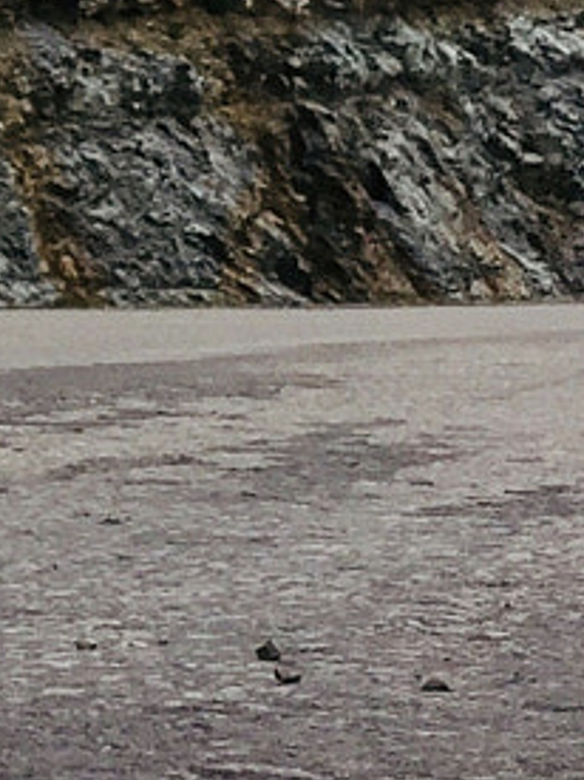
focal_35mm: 169
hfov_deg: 8.2
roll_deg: +2.3
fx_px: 3805
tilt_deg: +2.9
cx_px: -697
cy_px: -156
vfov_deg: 11.5
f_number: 2.2
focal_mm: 4.15
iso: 32
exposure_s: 1/103
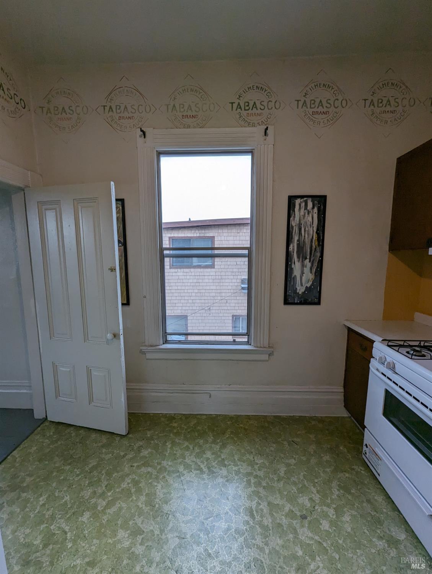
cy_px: 287
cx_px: 216
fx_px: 216
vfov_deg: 106.1
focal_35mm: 13
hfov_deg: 90.1
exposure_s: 1/120
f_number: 2.2
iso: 128
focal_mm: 1.95
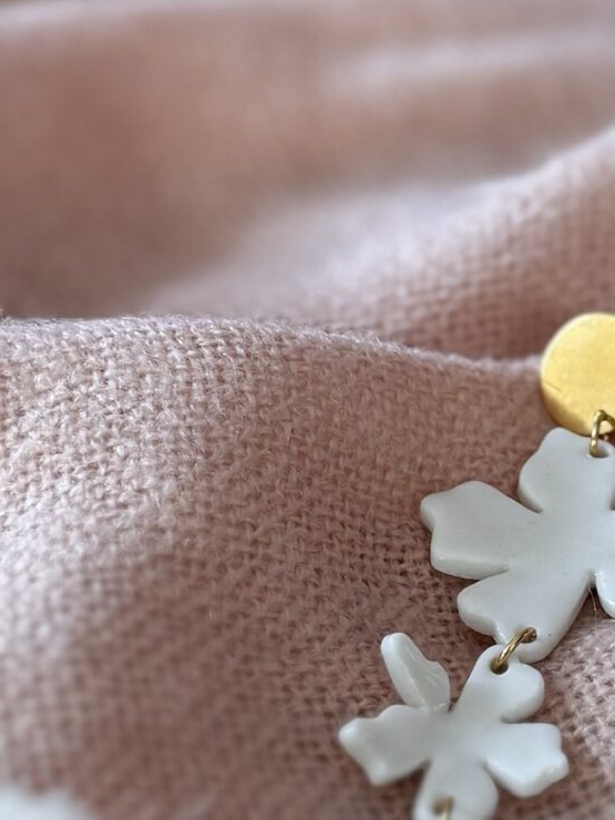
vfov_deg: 23.5
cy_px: 517
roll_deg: +1.6
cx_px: 552
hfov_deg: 17.5
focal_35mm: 83
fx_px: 1966
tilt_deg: -30.2
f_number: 1.78
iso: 160
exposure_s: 1/121
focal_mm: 6.76
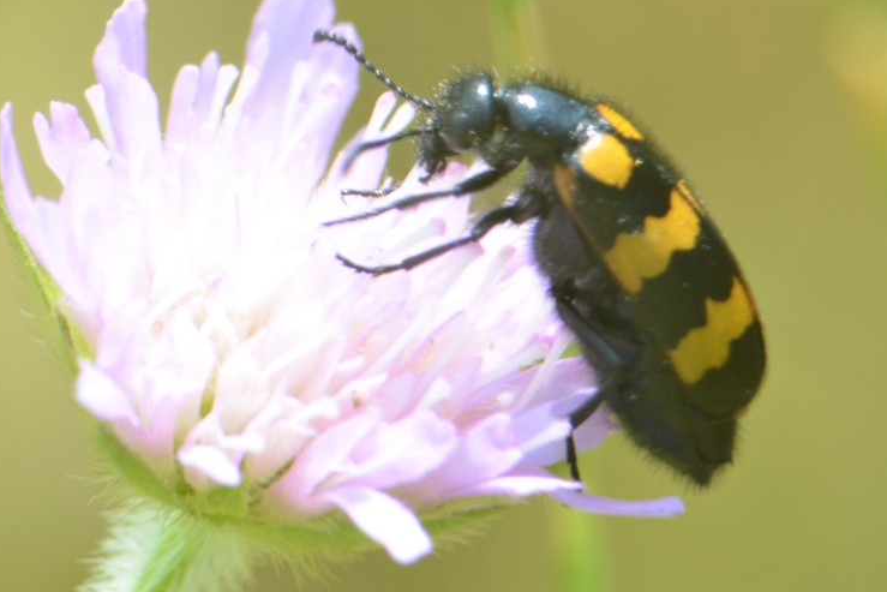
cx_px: 462
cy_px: 227
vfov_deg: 2.5
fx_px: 13430
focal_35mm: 545
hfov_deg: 3.8
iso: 250
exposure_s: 1/125
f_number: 8
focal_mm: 280
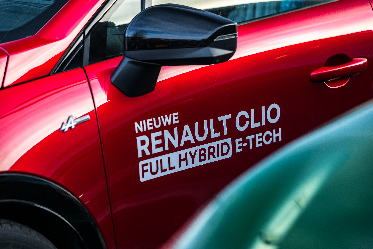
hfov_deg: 12.8
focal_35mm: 160
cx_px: 186
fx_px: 1658
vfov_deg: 8.6
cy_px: 124
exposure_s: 1/400
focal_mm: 160
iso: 250
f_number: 2.8
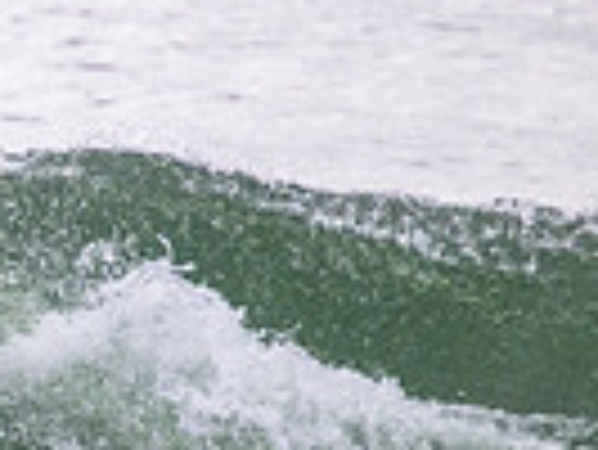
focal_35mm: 3352
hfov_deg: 0.6
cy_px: 232
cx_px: -553
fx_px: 57959
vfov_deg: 0.4
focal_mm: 800
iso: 2200
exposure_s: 1/2000
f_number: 11
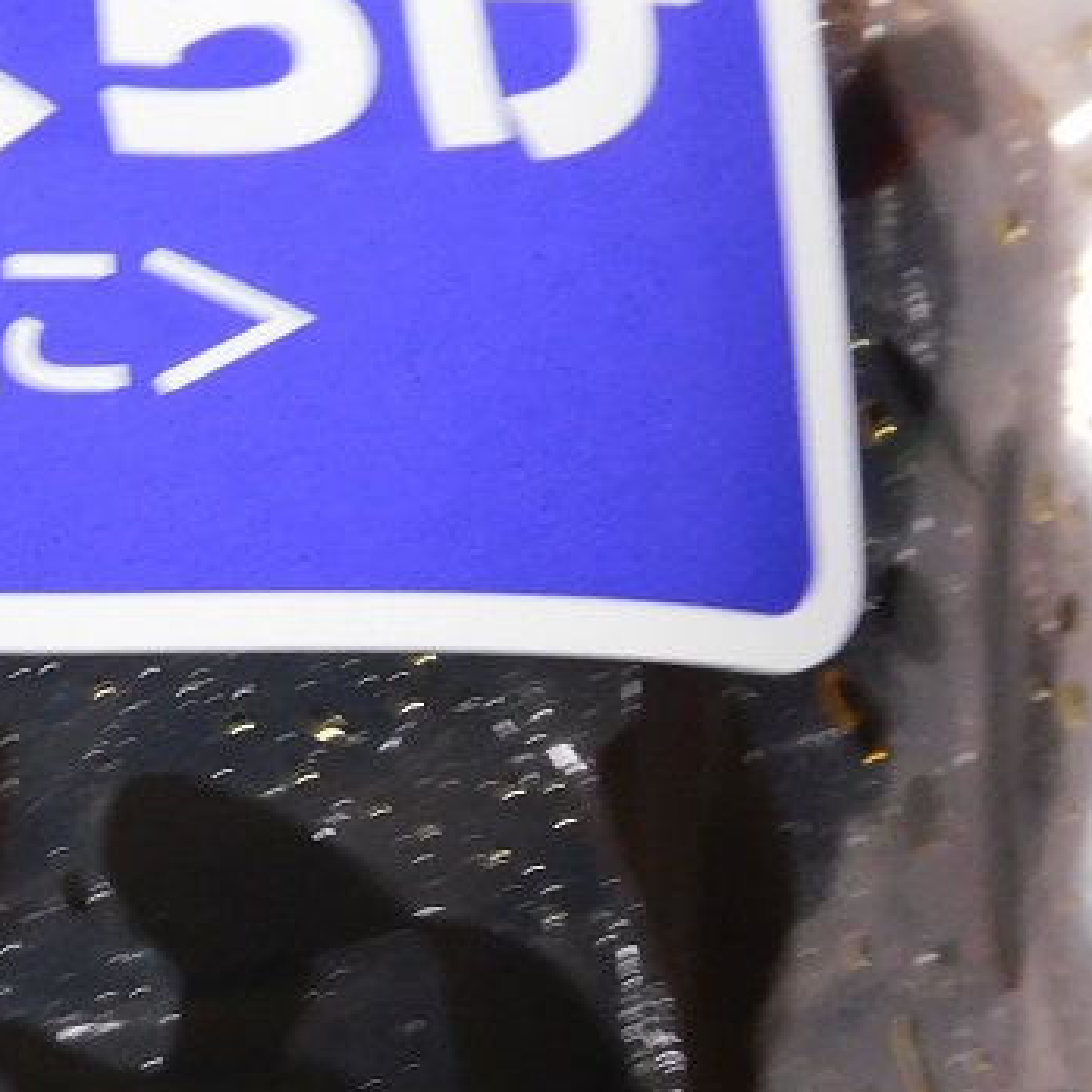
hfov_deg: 13.0
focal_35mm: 130
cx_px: -308
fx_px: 4640
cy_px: 822
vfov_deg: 13.4
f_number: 3.8
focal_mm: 7.2
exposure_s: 1/15
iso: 400
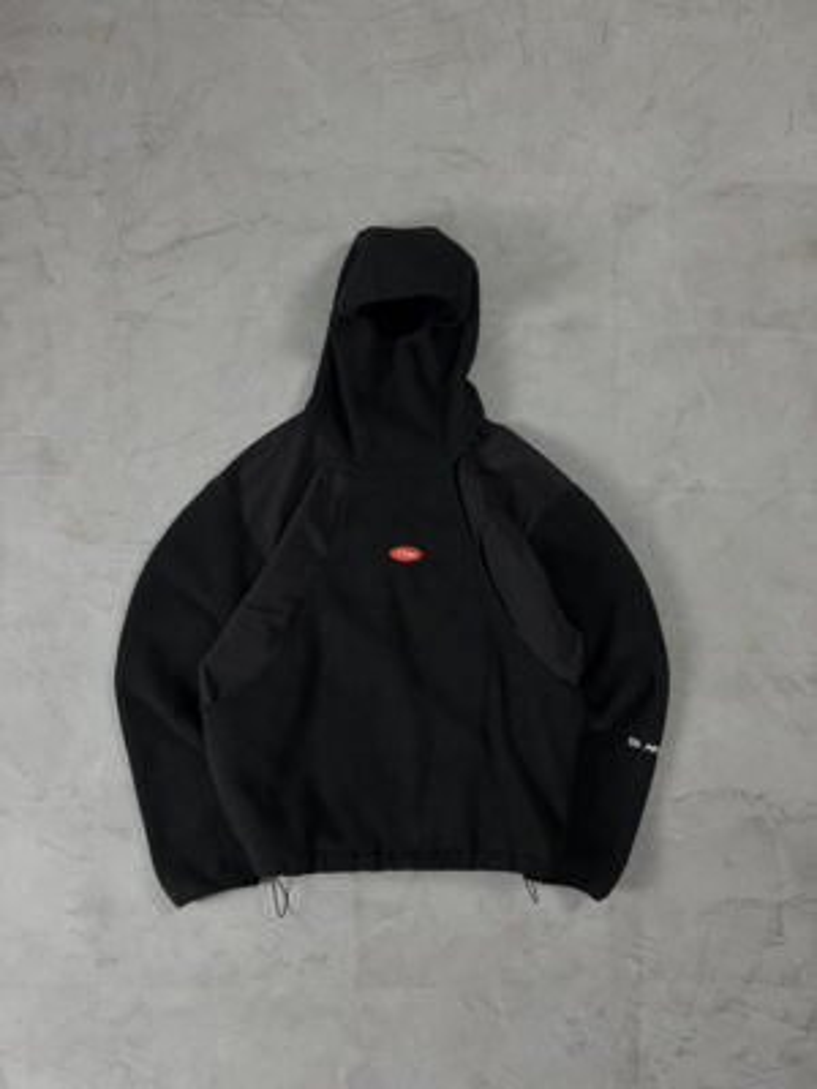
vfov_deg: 71.6
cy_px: 544
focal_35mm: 24
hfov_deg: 56.8
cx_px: 408
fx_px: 755
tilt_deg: -85.2
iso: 125
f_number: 1.78
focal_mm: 6.76
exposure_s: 1/60
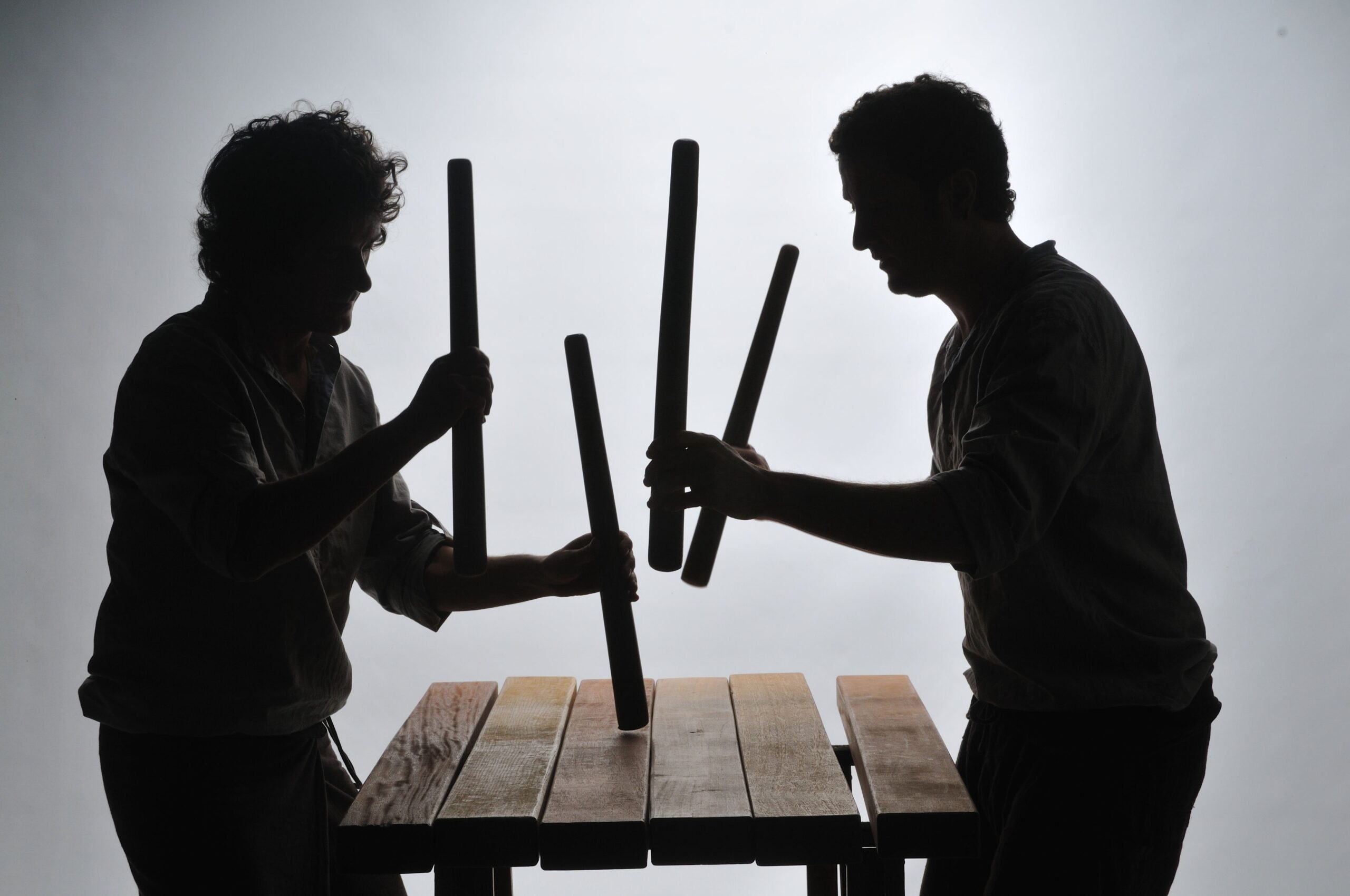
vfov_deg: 18.1
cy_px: 448
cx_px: 675
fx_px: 2809
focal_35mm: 75
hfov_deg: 27.0
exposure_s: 1/250
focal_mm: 50
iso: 200
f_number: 14
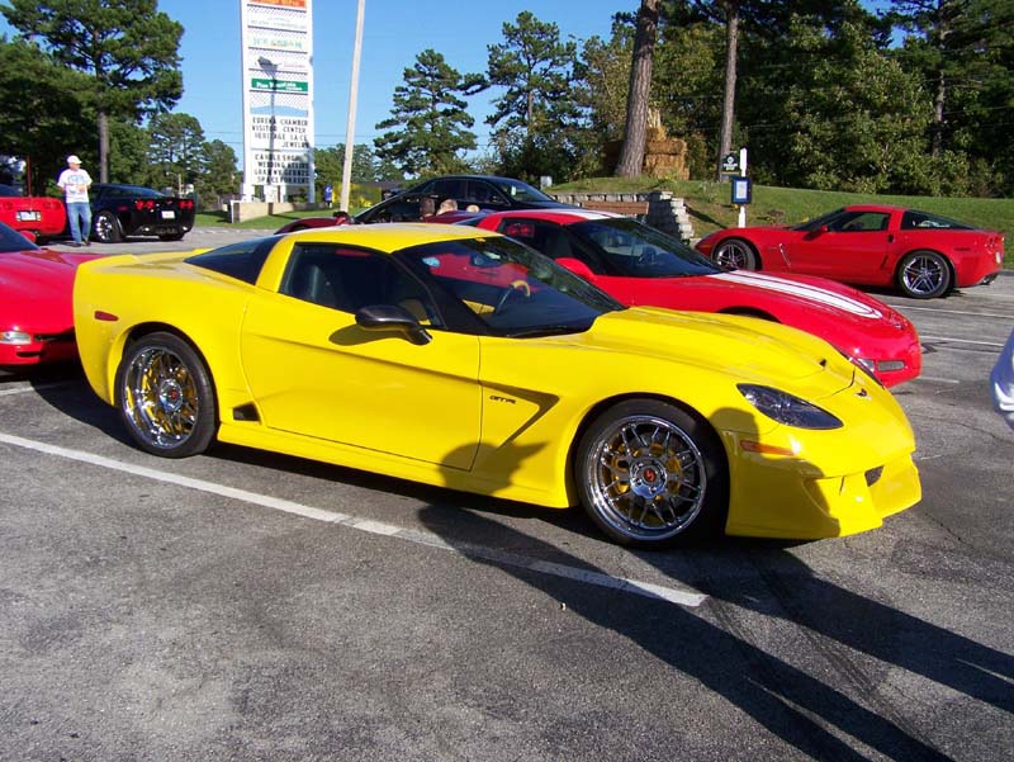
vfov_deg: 37.8
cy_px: 381
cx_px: 507
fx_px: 1114
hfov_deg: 49.0
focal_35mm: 38
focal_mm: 6.3
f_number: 4
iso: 80
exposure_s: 1/1000
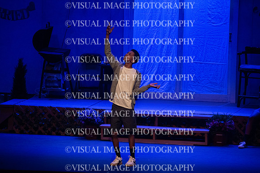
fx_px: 2310
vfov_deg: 4.3
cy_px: 86
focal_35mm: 320
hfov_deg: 6.4
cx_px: 130
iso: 10000
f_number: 6.3
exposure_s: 1/200
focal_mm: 320
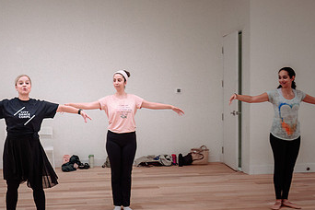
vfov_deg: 26.5
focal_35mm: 51
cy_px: 112
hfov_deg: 38.7
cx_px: 120
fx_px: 446
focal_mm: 24
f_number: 2.8
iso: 800
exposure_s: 1/125
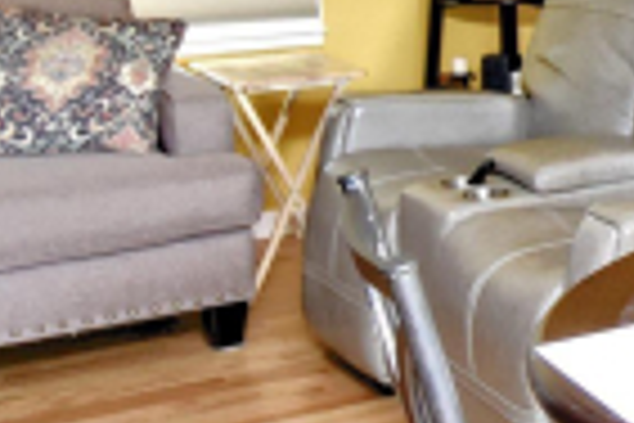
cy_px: -32
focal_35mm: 80
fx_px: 1409
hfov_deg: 19.5
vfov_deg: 16.6
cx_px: 1115
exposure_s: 1/60
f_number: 3.5
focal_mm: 10
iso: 1400
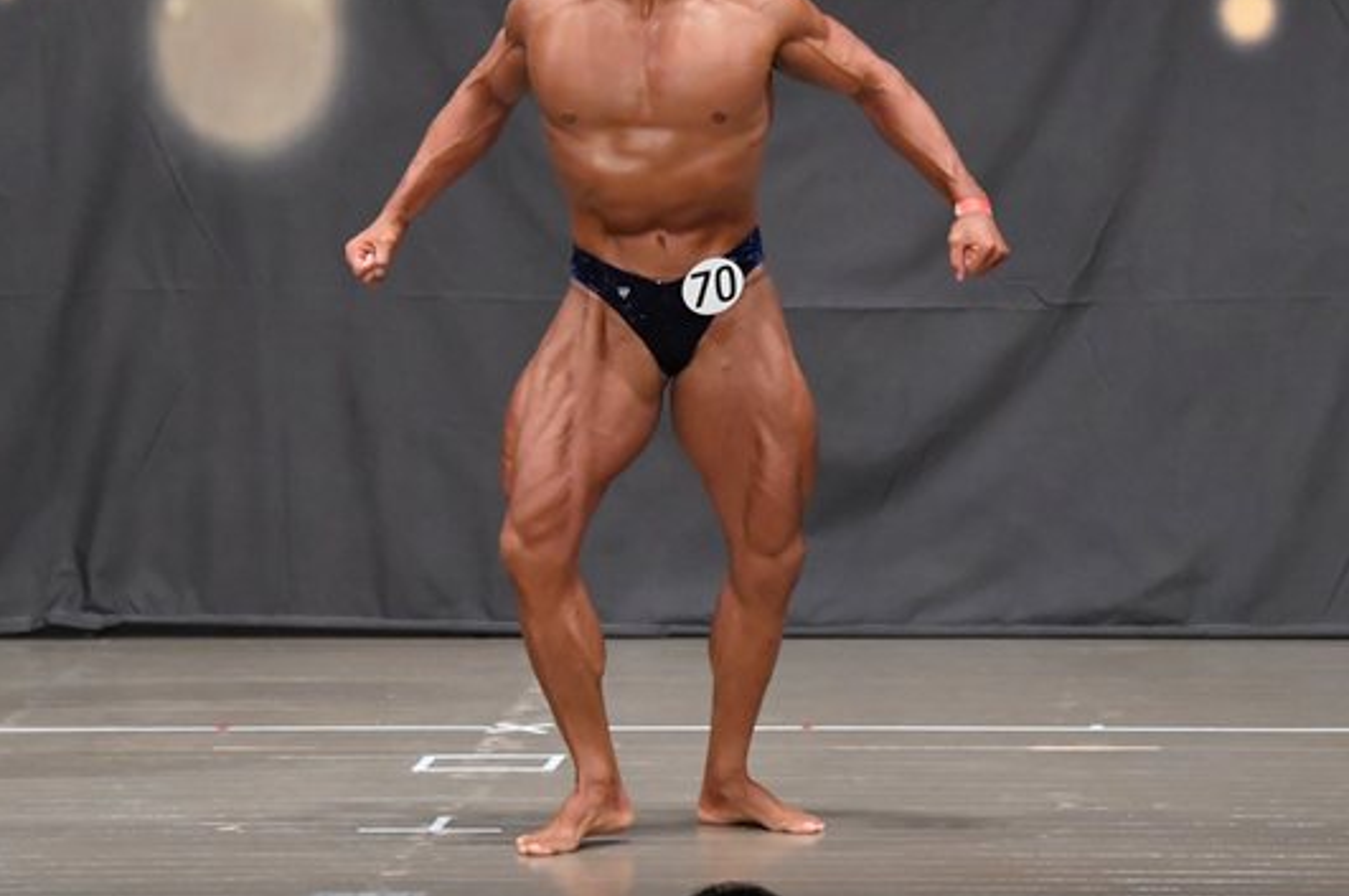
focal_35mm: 295
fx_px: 11044
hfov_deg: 7.0
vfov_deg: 4.6
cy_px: 355
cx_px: 710
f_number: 5.6
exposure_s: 1/400
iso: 6400
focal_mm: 135
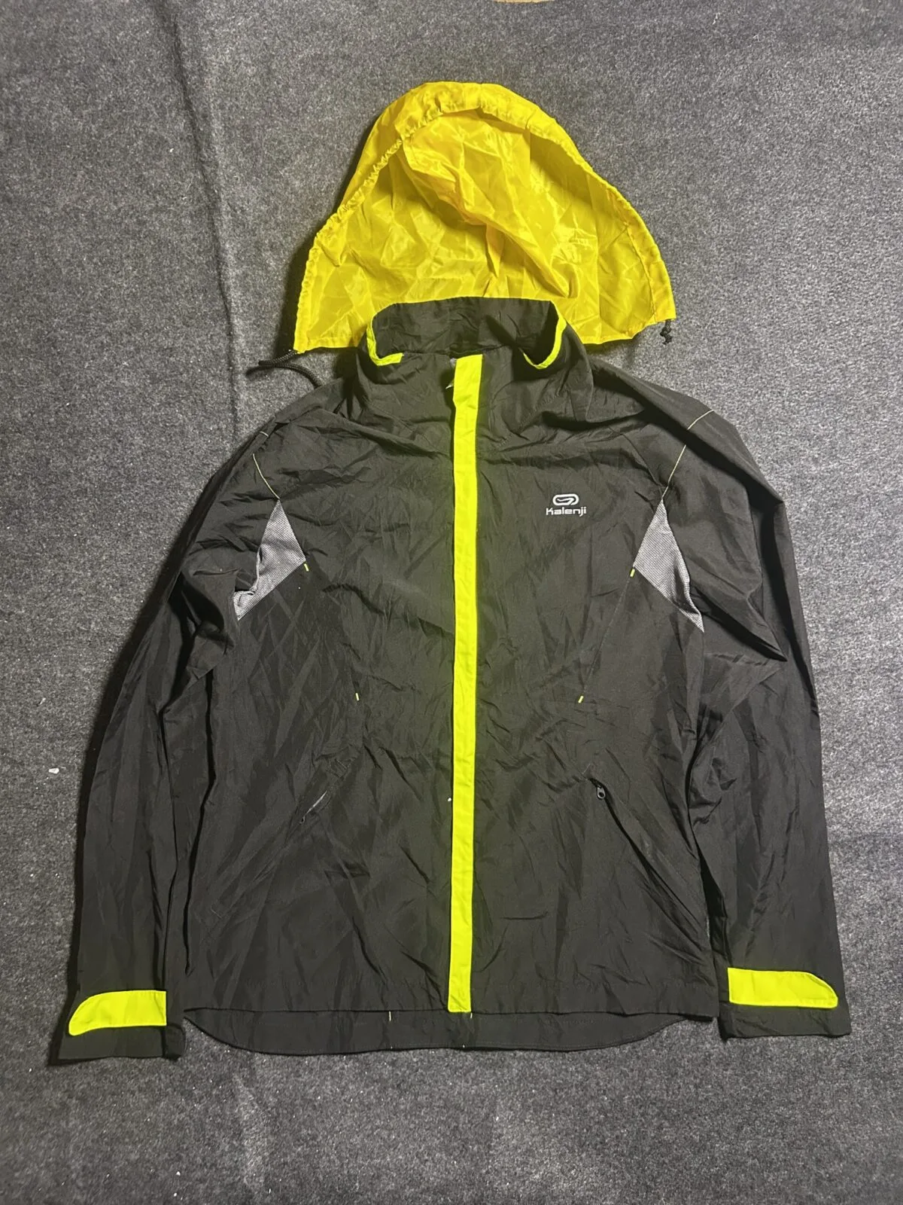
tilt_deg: -71.4
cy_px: 602
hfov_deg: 53.1
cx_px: 452
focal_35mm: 26
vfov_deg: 67.3
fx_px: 904
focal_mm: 5.7
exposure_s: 1/50
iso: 400
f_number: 1.5
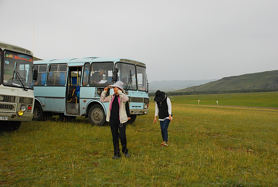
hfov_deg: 46.3
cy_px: 94
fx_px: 325
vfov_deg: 32.0
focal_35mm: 42
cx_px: 139
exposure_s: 1/100
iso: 400
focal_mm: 28
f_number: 6.3
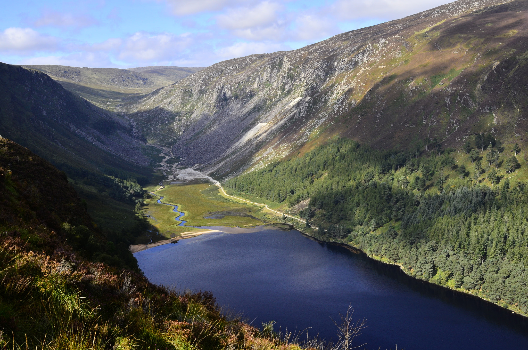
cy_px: 175
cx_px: 264
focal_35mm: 36
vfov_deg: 36.7
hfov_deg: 53.2
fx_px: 527
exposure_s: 1/250
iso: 200
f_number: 11
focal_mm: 24
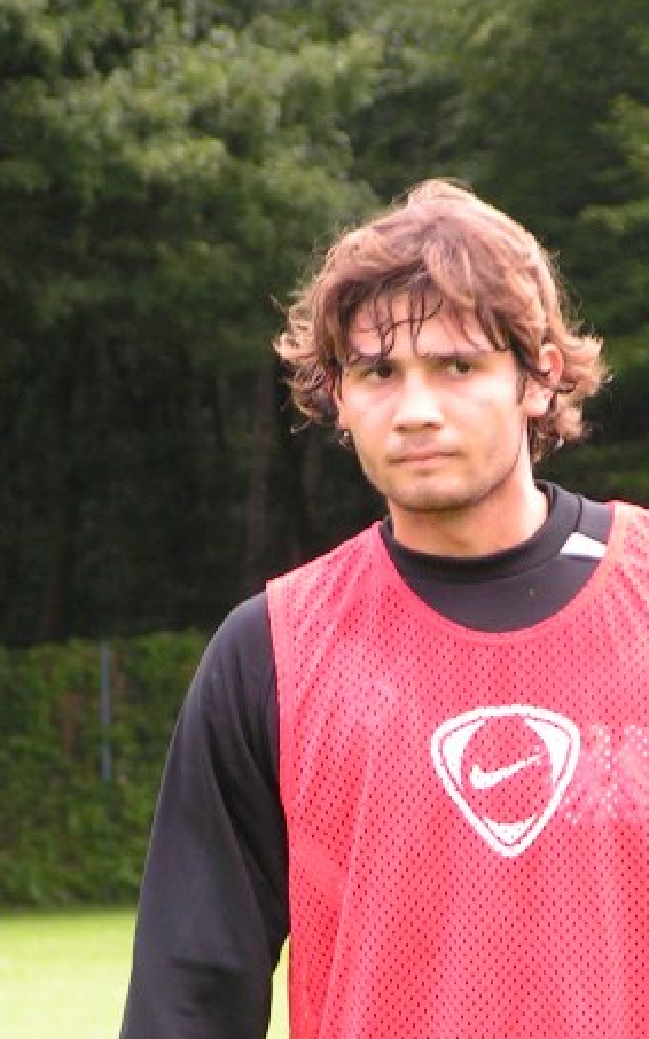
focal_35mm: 352
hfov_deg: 3.7
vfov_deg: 6.0
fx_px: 9965
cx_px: 422
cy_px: 606
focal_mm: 28.8
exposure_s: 1/160
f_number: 3.5
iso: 80
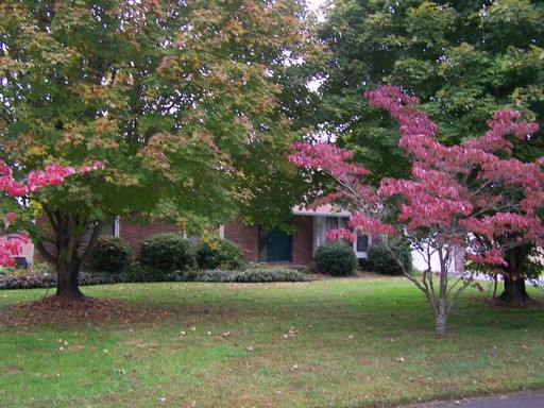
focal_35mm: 38
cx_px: 272
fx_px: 597
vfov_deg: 37.7
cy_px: 204
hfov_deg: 49.0
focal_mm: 6.3
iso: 160
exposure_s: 1/60
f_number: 2.8
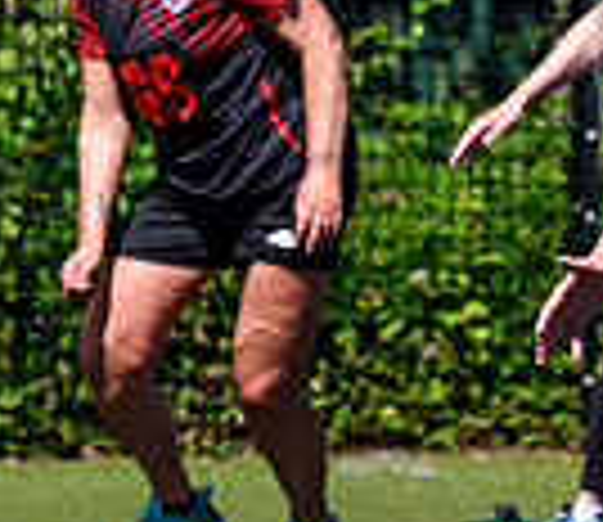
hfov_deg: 2.9
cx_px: 896
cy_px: -5
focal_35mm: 650
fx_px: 11981
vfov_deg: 2.5
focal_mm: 135
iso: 250
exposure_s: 1/2500
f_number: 4
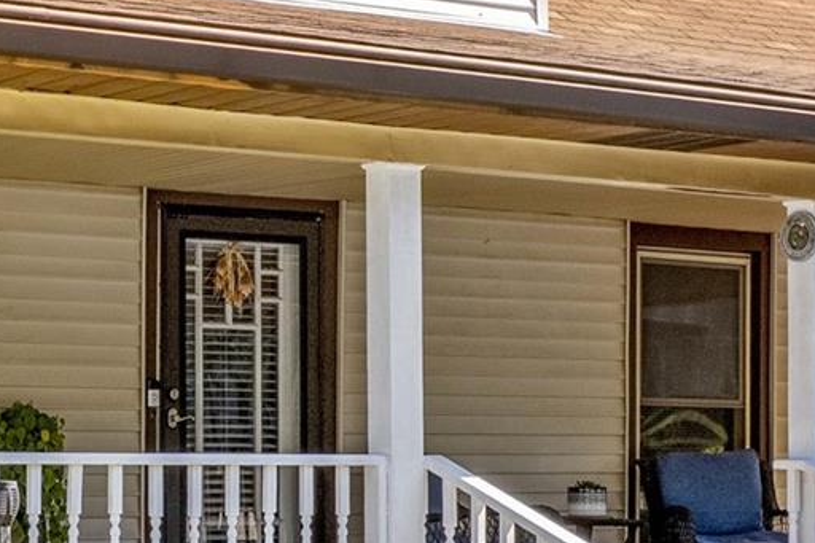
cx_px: 118
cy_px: 385
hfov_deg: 22.7
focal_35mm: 88
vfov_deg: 15.5
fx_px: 1991
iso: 110
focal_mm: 8.38
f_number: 2.8
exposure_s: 1/640
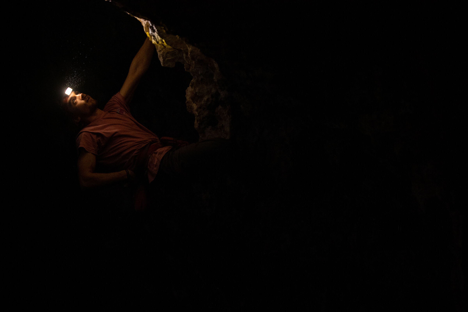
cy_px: 156
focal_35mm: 200
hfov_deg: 10.3
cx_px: 234
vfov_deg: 6.9
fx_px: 2600
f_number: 2.8
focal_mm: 200
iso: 6400
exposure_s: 1/200
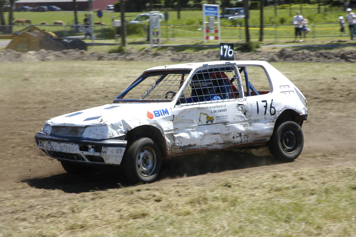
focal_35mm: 98
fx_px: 963
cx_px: 178
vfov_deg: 14.0
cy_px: 118
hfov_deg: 20.9
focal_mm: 65
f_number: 8
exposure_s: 1/250
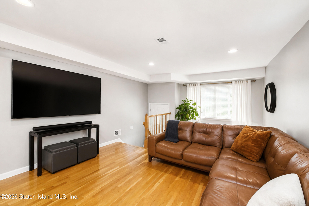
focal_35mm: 15
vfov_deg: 77.3
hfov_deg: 100.4
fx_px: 129
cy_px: 103
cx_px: 154
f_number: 8
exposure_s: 1/60
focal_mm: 10
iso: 2000
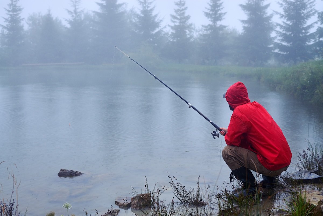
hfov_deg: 39.6
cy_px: 108
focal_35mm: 50
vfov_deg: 27.0
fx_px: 449
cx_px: 162
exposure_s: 1/500
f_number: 5
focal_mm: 50
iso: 400
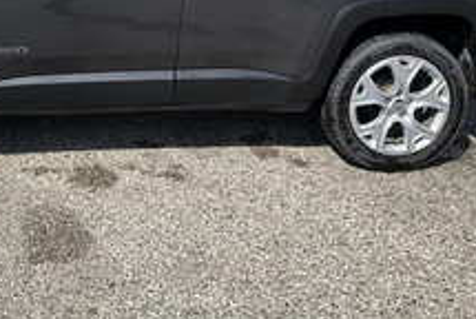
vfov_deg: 23.2
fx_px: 741
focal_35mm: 56
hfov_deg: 34.9
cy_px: -9
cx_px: 126
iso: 25
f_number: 1.8
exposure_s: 1/1342
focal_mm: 3
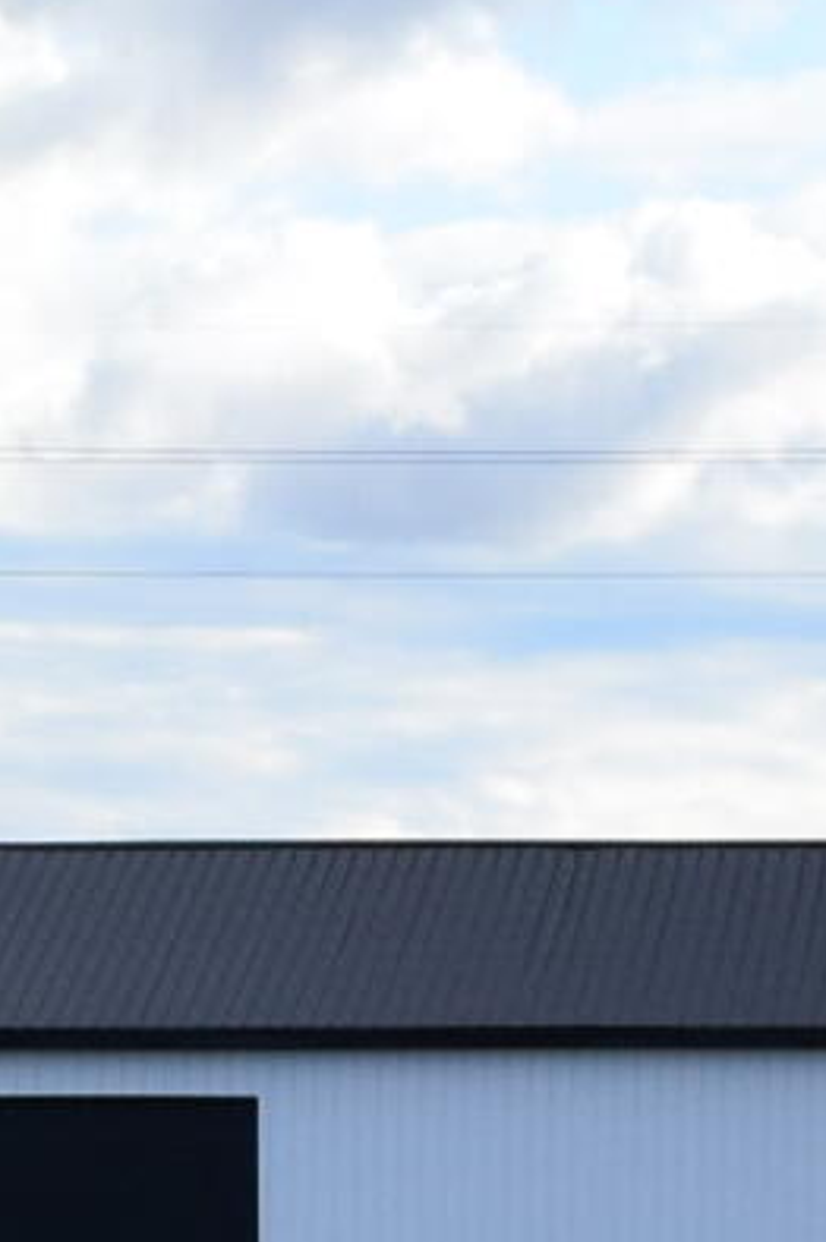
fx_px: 11825
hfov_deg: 4.0
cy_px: 1445
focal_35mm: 343
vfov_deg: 6.0
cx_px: 183
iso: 400
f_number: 11
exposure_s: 1/400
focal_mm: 30
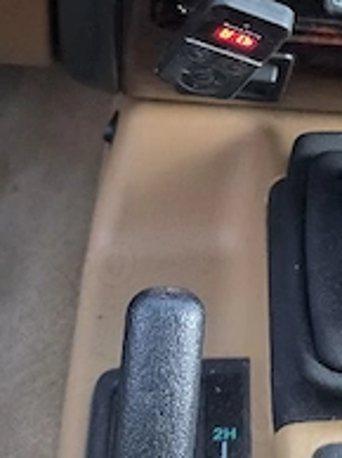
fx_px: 1254
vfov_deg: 20.3
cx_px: 443
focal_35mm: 95
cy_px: 42
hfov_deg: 14.8
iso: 1250
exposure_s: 1/101
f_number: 1.4
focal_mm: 6.5
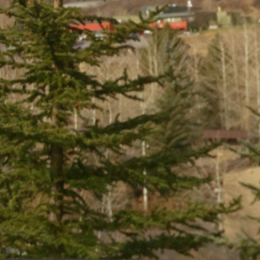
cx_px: -517
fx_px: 1674
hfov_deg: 7.7
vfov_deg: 8.8
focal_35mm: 197
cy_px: -1
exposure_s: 1/1250
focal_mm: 35
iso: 1000
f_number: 7.1
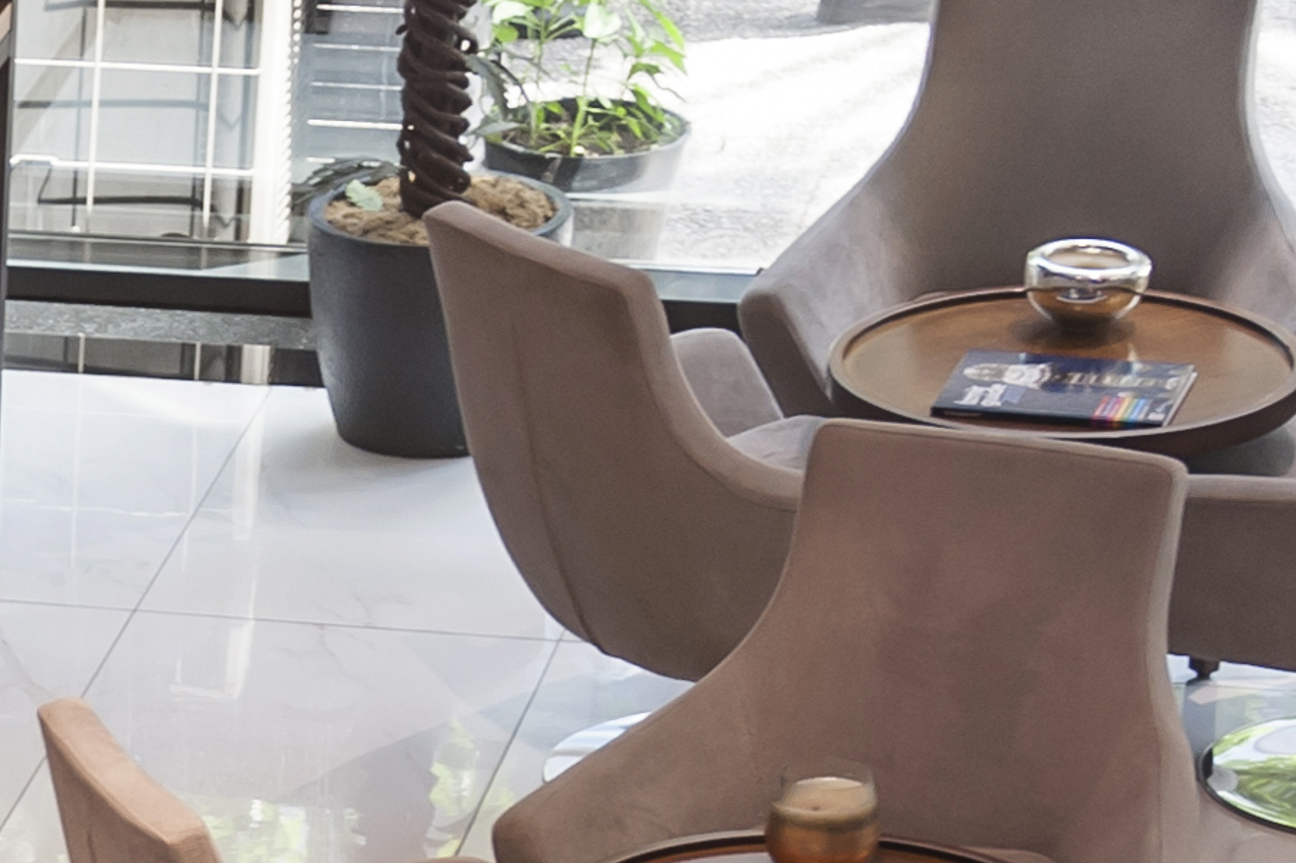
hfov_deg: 8.9
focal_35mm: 227
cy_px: 905
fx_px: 8167
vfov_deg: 6.0
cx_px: -651
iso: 400
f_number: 2.8
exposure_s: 1/50
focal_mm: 48
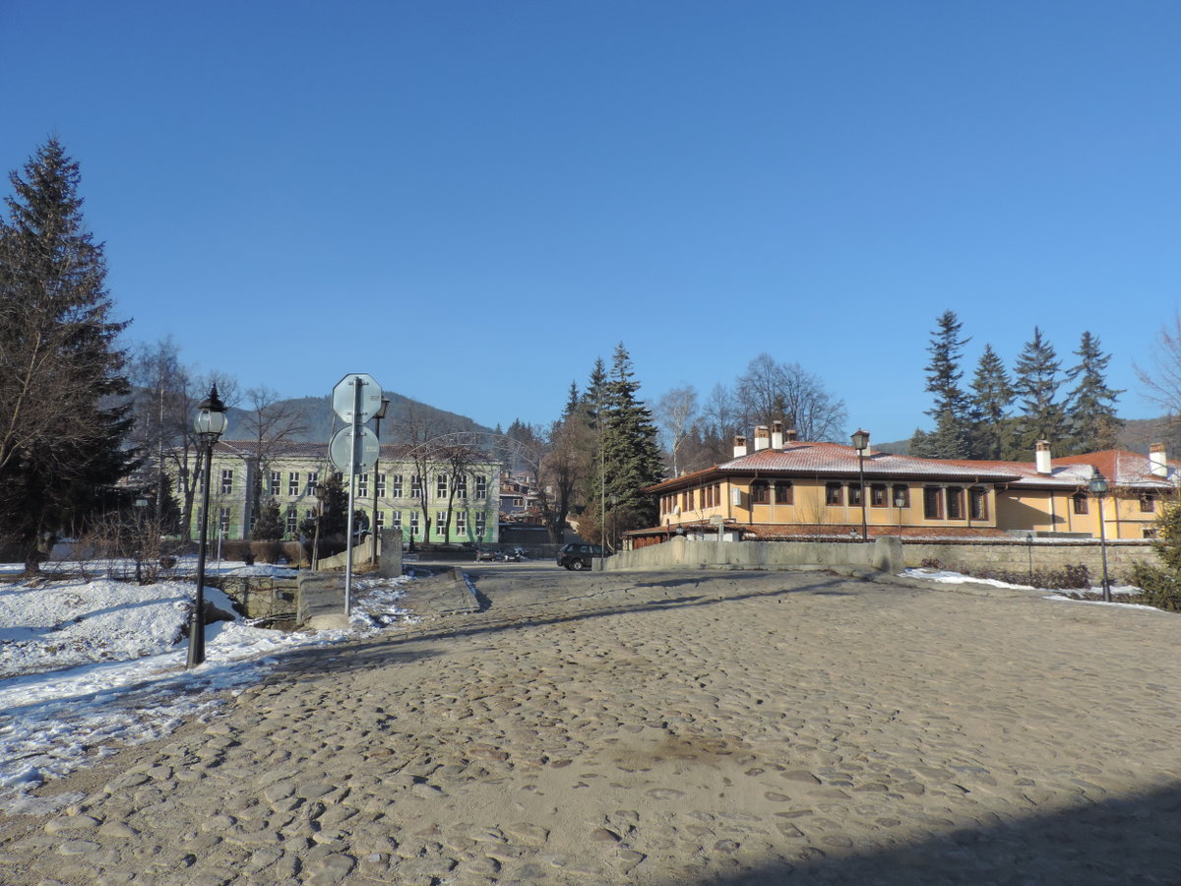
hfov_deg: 71.6
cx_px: 590
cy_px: 443
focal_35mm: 24
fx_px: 819
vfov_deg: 56.8
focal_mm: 4.3
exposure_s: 1/800
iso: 100
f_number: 4.2
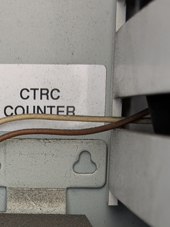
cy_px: 283
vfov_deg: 18.5
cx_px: 32
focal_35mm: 100
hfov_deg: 14.7
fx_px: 654
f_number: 1.89
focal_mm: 5.43
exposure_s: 1/24
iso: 235
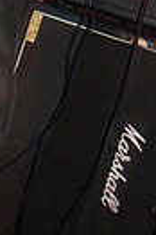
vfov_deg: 18.4
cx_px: 125
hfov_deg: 13.2
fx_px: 671
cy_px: -77
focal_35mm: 103
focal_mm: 20
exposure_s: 1/15
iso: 800
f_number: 2.8
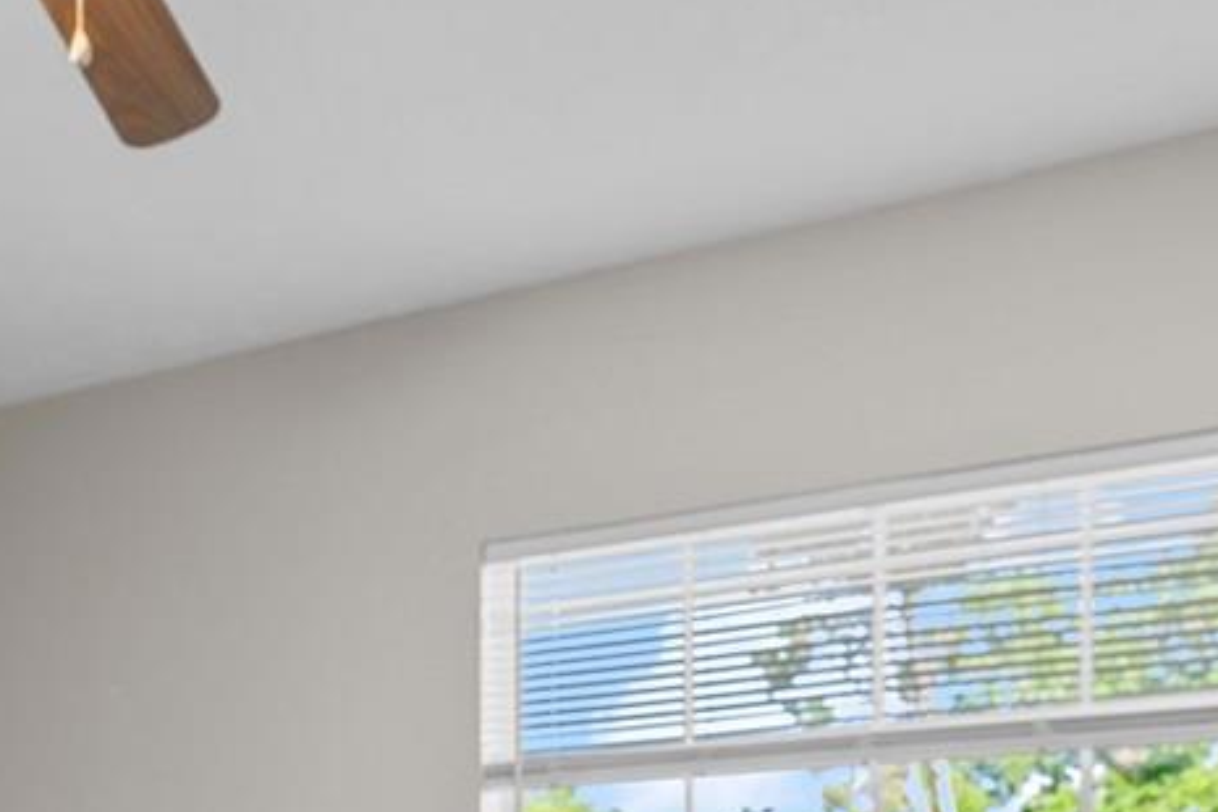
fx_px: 1861
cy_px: 1113
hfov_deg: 34.2
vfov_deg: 21.7
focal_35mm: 55
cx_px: 110
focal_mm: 16
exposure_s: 1/3
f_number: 8
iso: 200
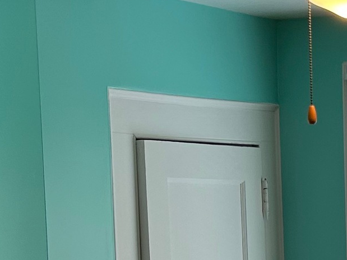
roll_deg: +2.3
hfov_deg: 15.1
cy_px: 314
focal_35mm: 129
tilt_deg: -3.9
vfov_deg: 11.3
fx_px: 1293
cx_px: 302
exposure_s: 1/120
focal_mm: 5.7
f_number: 1.5
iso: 50
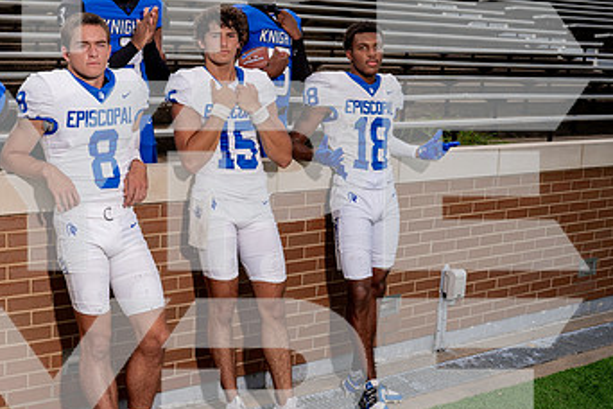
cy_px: 177
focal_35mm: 48
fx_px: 817
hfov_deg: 39.7
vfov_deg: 28.0
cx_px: 133
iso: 100
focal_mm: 28
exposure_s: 1/800
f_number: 5.6
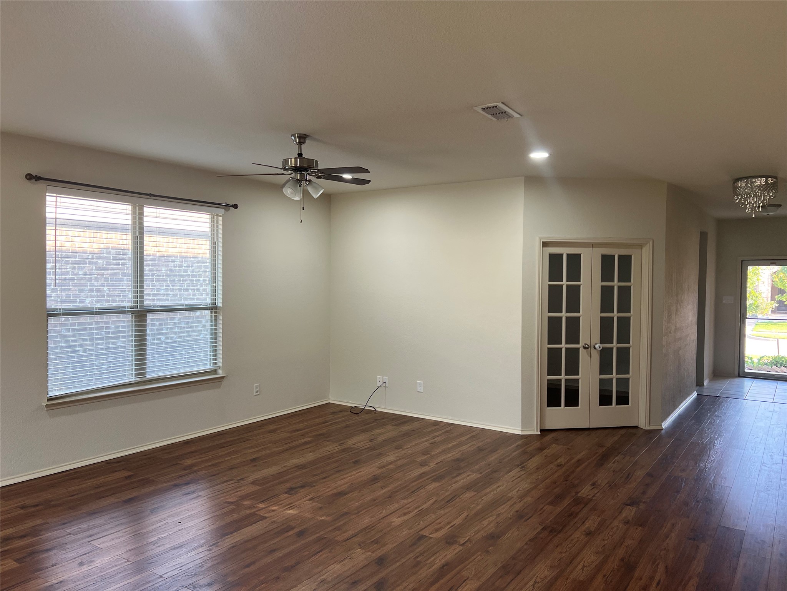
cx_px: 394
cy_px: 296
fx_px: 591
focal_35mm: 26
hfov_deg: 67.3
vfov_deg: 53.1
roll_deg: -0.3
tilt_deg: -1.8
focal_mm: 5.7
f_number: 1.5
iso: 100
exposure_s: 1/121
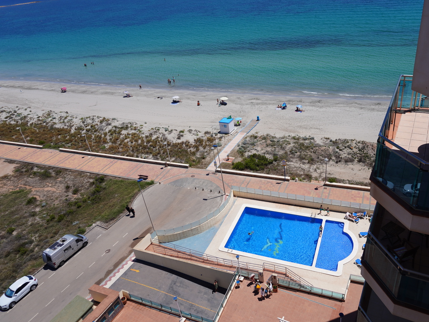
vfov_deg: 51.3
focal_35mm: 27
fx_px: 335
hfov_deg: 65.1
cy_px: 160
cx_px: 241
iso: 100
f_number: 5
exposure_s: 1/1250
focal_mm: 16
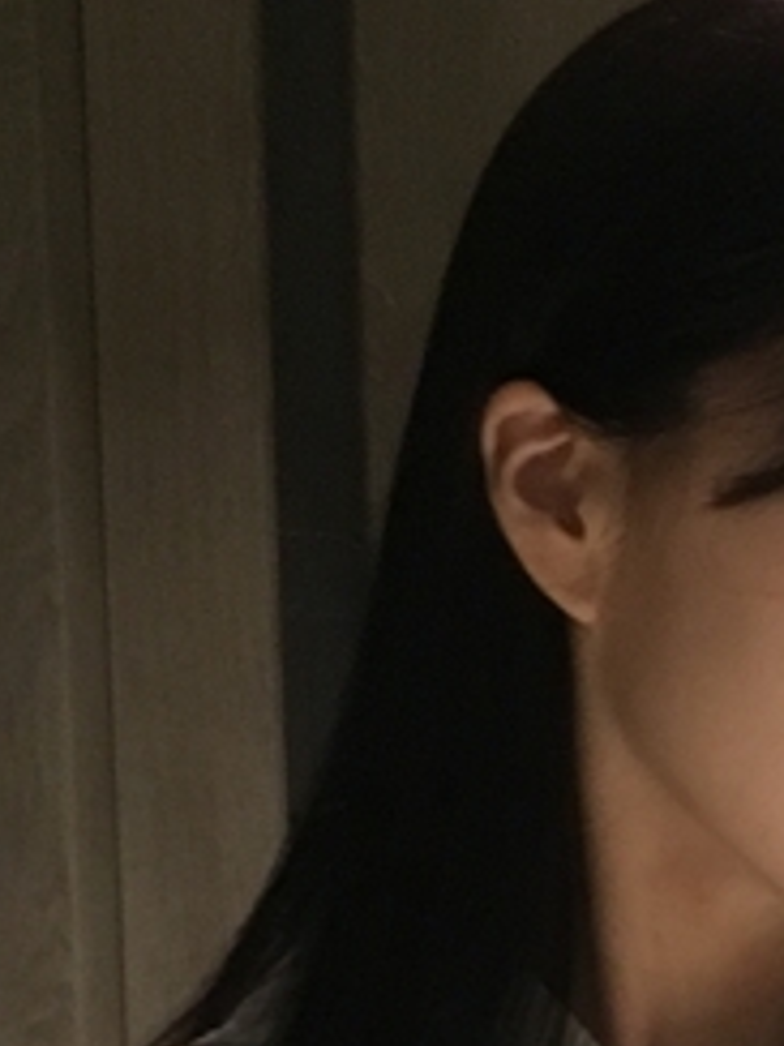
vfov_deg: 14.7
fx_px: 3835
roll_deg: -2.7
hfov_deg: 11.0
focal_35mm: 127
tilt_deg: -12.7
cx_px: 1379
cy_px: 1468
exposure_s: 1/17
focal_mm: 4.15
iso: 200
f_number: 2.2
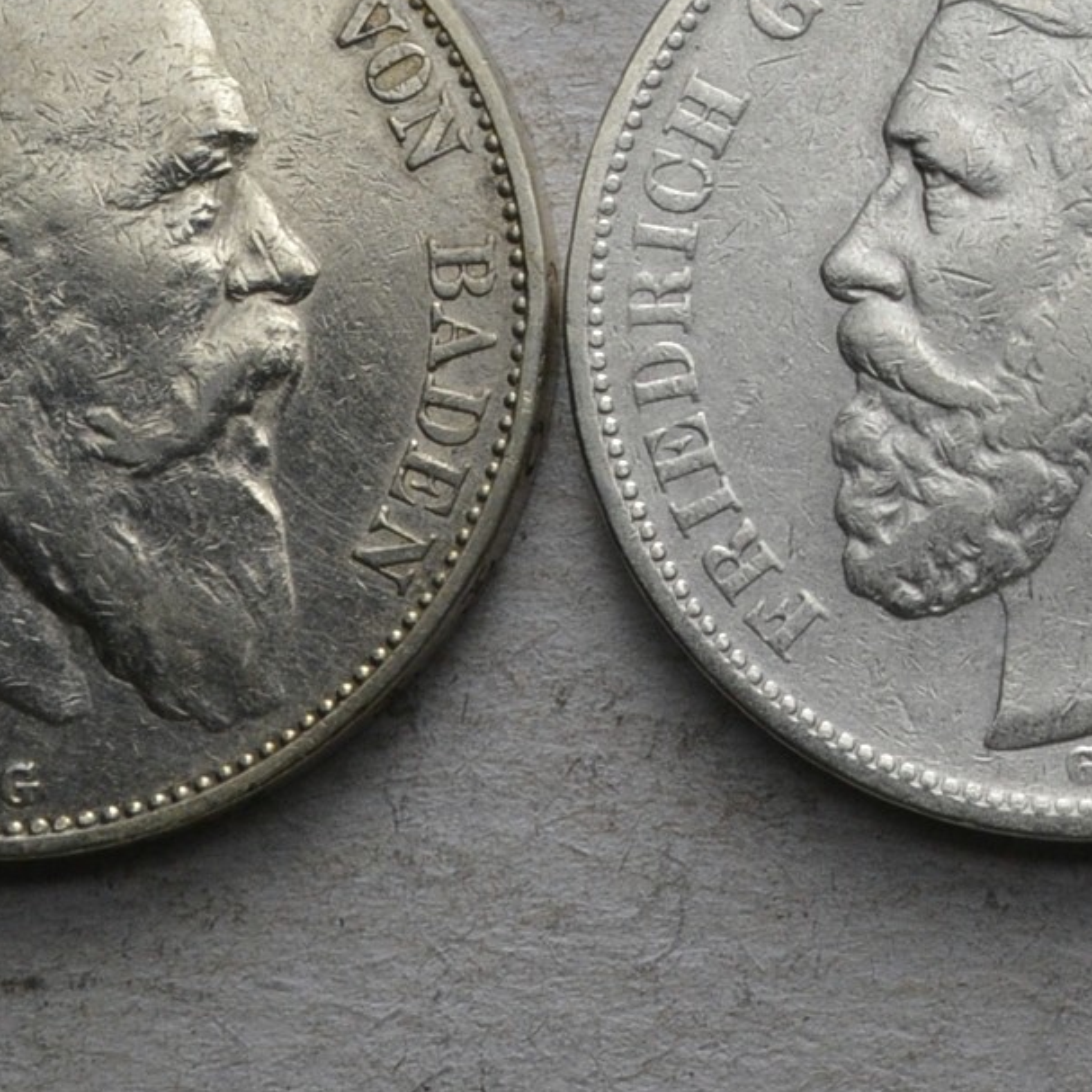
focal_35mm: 150
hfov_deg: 11.3
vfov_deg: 11.5
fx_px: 5344
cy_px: -164
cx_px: 1515
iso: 400
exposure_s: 1/250
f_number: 14
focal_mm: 29
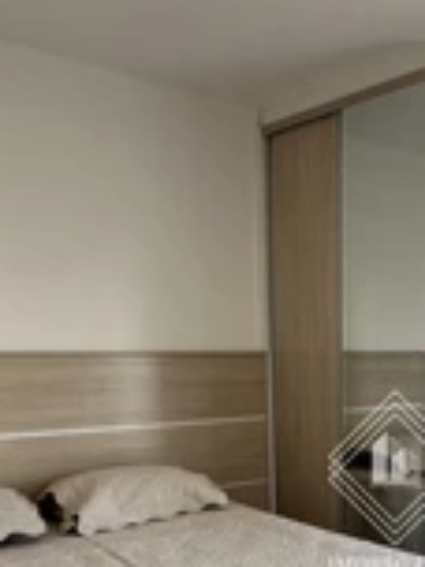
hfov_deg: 33.0
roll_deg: -0.3
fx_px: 671
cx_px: 395
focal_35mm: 41
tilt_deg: -10.1
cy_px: 481
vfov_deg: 42.9
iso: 80
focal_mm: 1.57
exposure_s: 1/99
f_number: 1.8
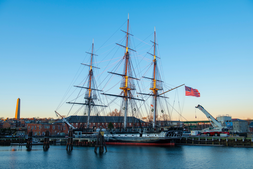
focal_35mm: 35
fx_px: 246
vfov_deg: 37.9
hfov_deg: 54.4
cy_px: 84
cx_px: 126
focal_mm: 35
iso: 80
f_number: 5.6
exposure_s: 1/50
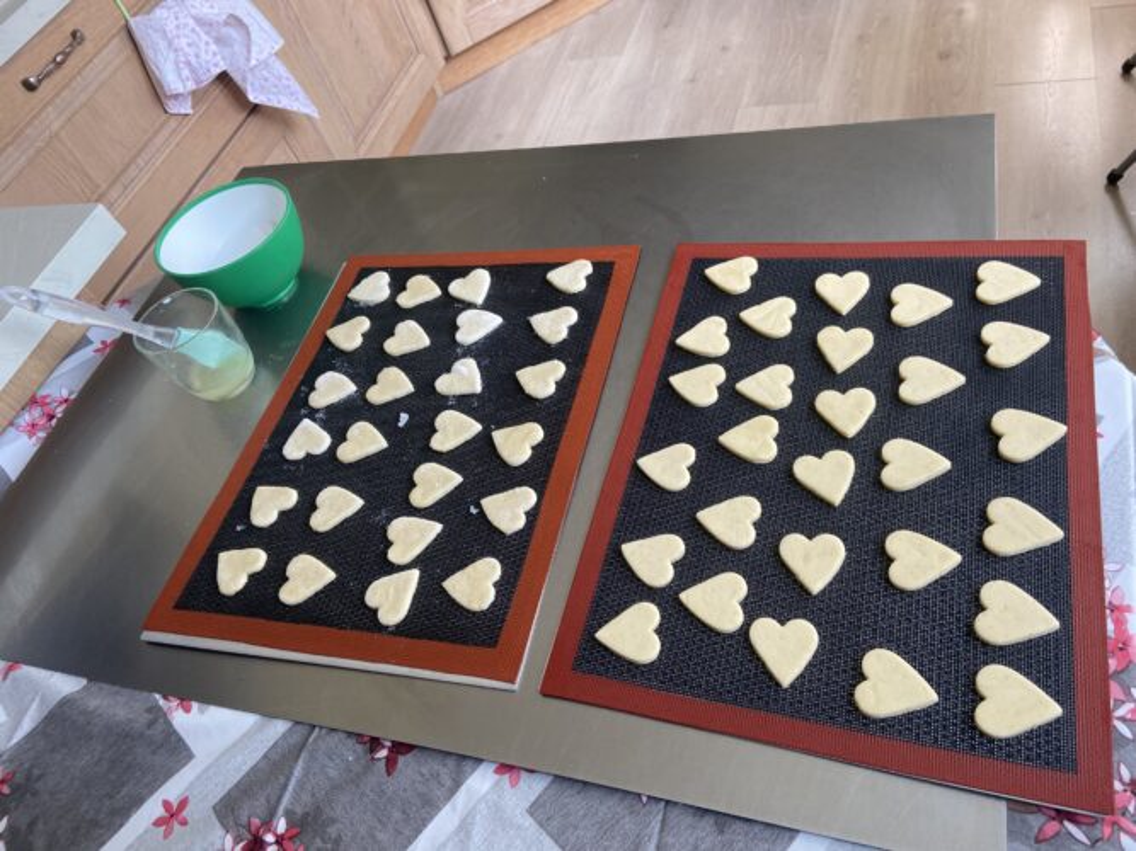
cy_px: 426
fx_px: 853
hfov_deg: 67.3
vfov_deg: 53.0
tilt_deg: -50.5
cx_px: 568
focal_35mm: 26
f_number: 1.8
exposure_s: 1/121
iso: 125
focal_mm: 4.25
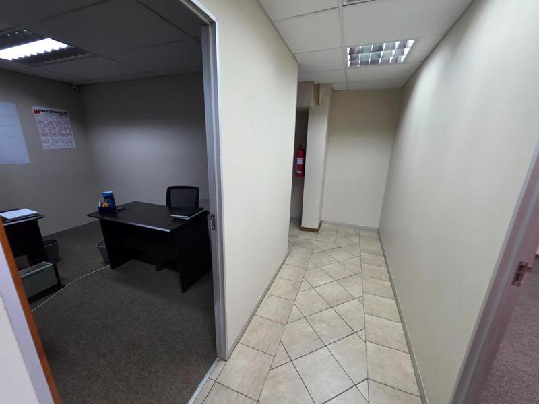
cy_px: 202
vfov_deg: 89.9
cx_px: 270
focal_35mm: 13
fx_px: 202
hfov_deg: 106.2
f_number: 1.9
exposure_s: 1/50
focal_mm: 2.2
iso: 250
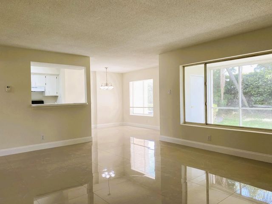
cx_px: 136
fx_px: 204
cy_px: 102
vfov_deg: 53.1
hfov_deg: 67.3
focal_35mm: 26
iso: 64
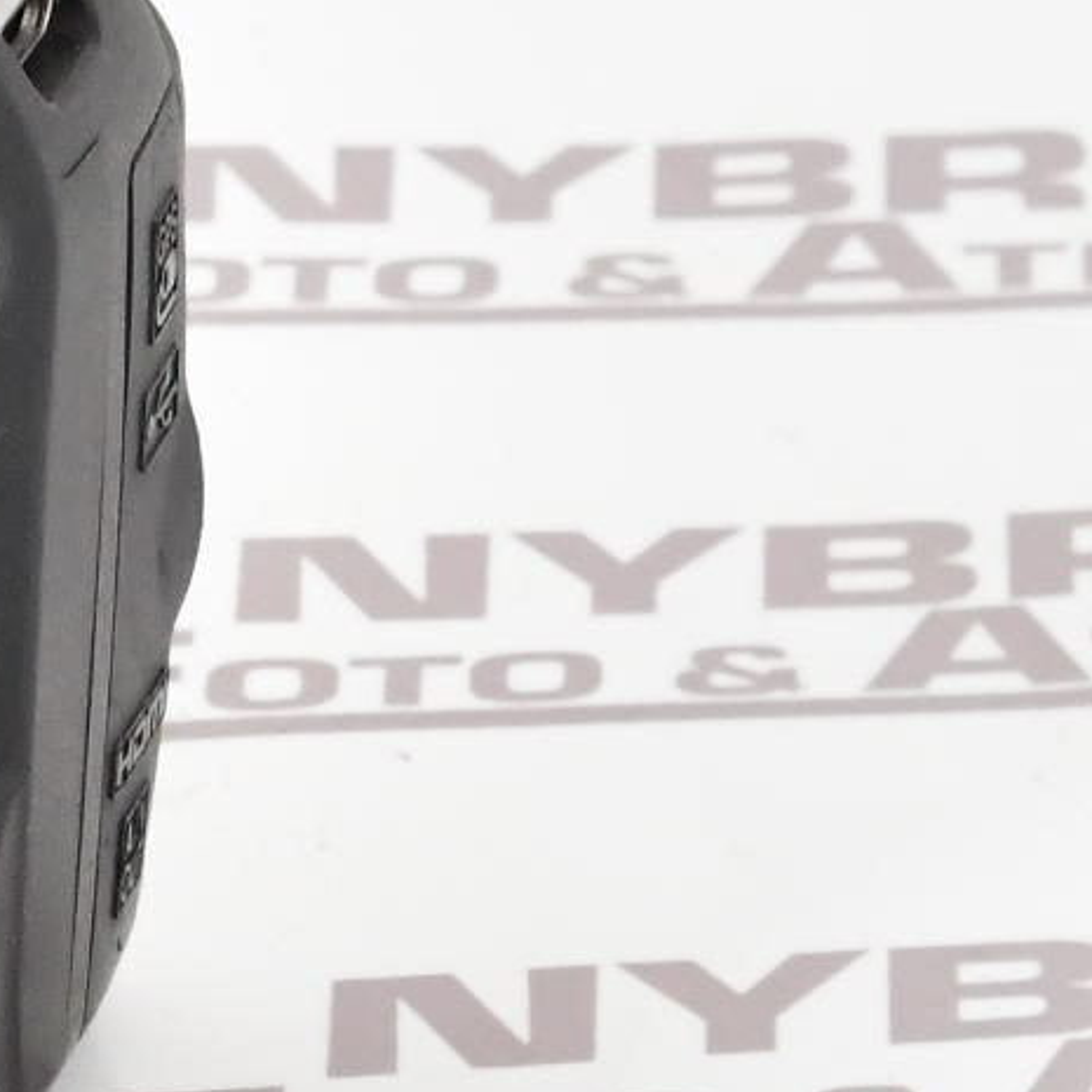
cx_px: -1010
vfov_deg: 7.7
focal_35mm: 228
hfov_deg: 7.4
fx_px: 8137
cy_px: 575
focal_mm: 65
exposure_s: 1/60
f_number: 11
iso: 3200
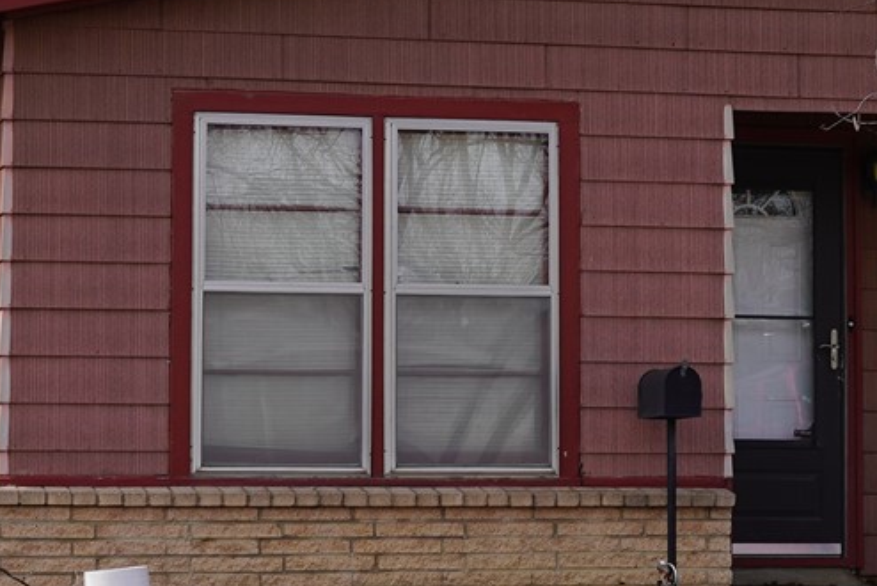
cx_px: 352
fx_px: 2998
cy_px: 183
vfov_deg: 11.1
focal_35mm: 123
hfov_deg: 16.6
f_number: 9
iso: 100
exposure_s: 1/125
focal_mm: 28
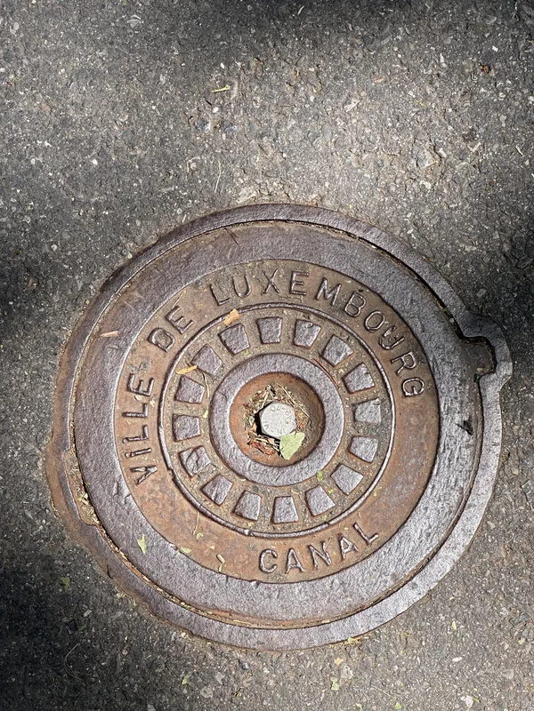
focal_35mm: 77
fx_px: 1584
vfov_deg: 25.3
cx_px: 267
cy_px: 356
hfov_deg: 19.1
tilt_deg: -83.4
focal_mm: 9
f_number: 2.8
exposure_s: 1/214
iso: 32
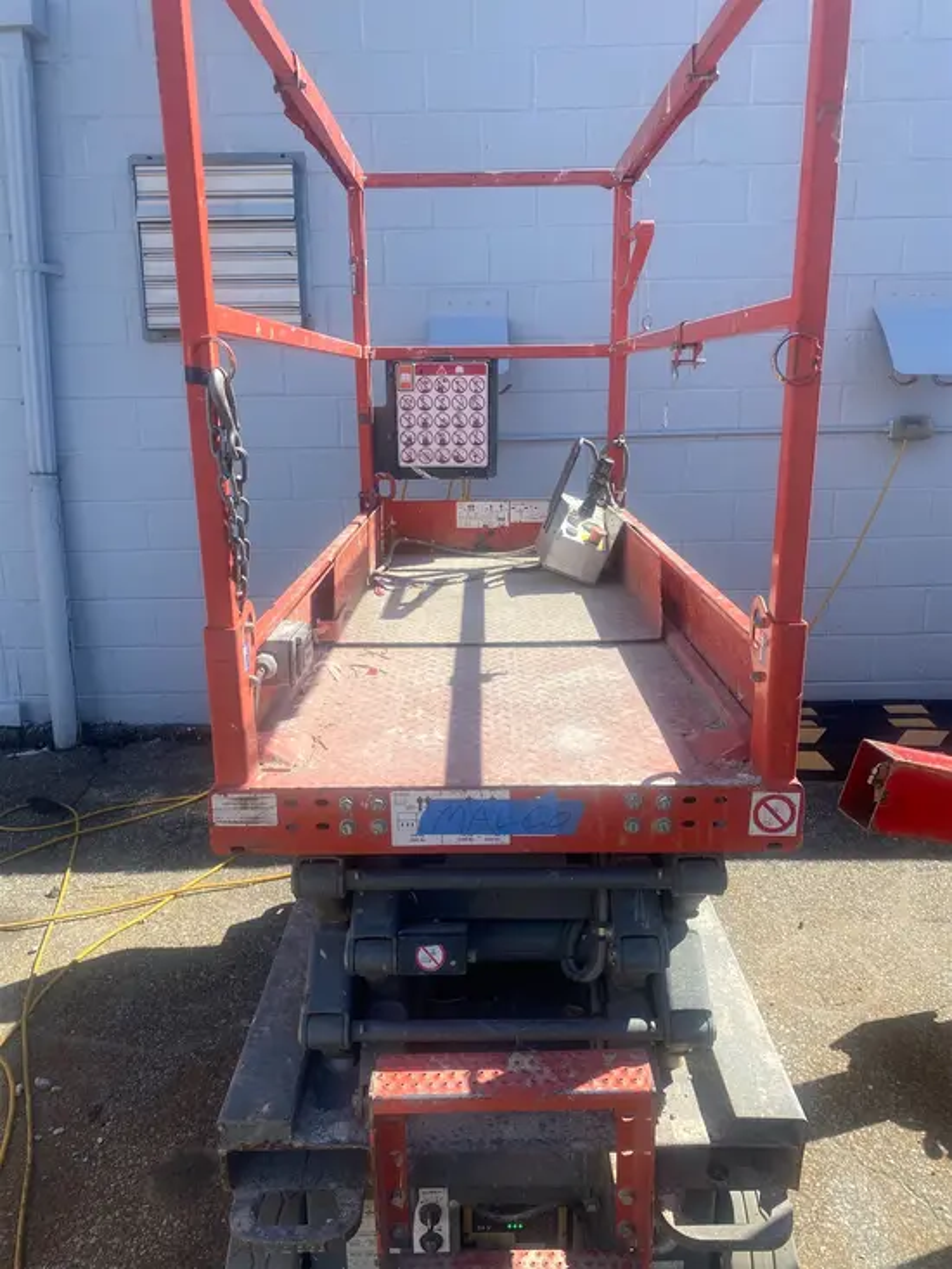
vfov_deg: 67.3
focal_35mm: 26
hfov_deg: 53.1
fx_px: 953
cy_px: 634
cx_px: 476
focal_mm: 4.25
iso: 32
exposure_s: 1/1808
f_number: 1.8
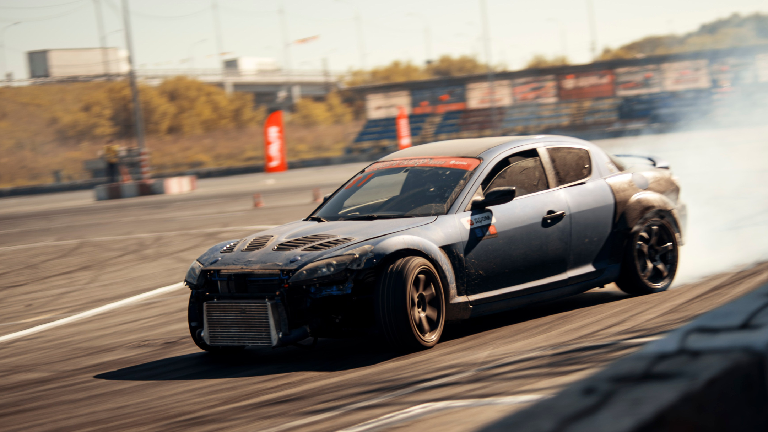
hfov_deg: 19.1
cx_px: 464
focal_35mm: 112
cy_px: 240
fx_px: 2281
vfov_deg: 10.8
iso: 100
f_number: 1.8
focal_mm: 85
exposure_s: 1/125
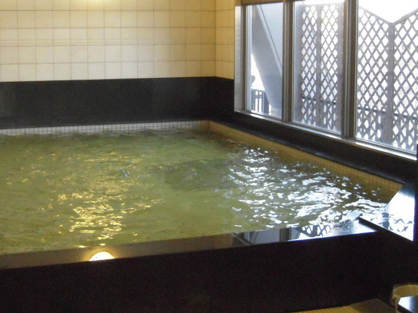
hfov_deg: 33.1
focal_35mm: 58
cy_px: 105
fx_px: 700
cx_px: 151
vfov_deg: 25.1
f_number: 3.2
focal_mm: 7.3
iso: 1600
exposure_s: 1/100
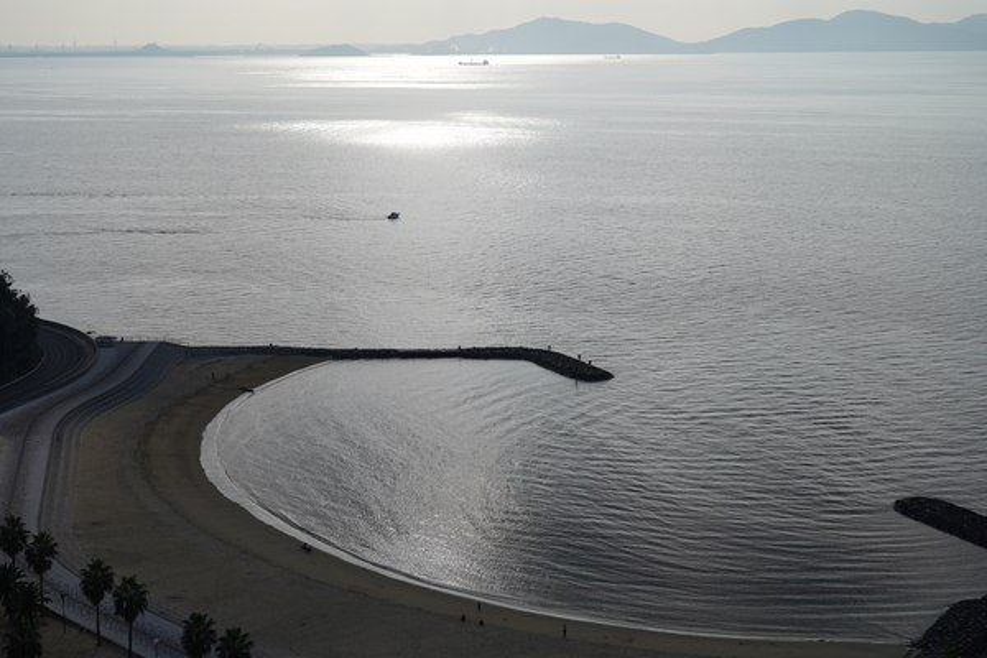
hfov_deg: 33.4
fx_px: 1645
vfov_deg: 22.6
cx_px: 494
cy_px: 329
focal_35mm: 60
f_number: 8
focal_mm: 60
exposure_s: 1/800
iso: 100
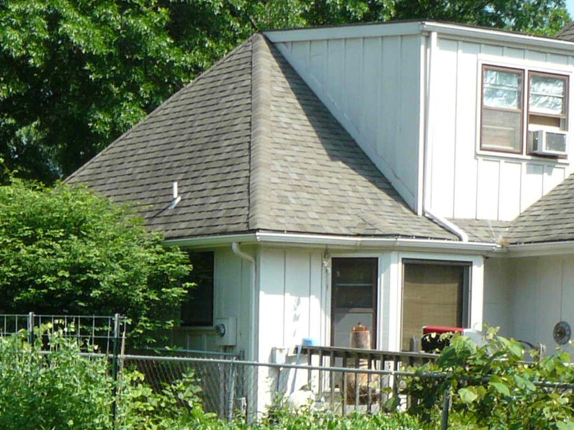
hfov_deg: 17.9
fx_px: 1758
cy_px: 555
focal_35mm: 106
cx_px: -48
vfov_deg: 13.5
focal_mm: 6
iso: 100
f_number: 5.6
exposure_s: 1/200
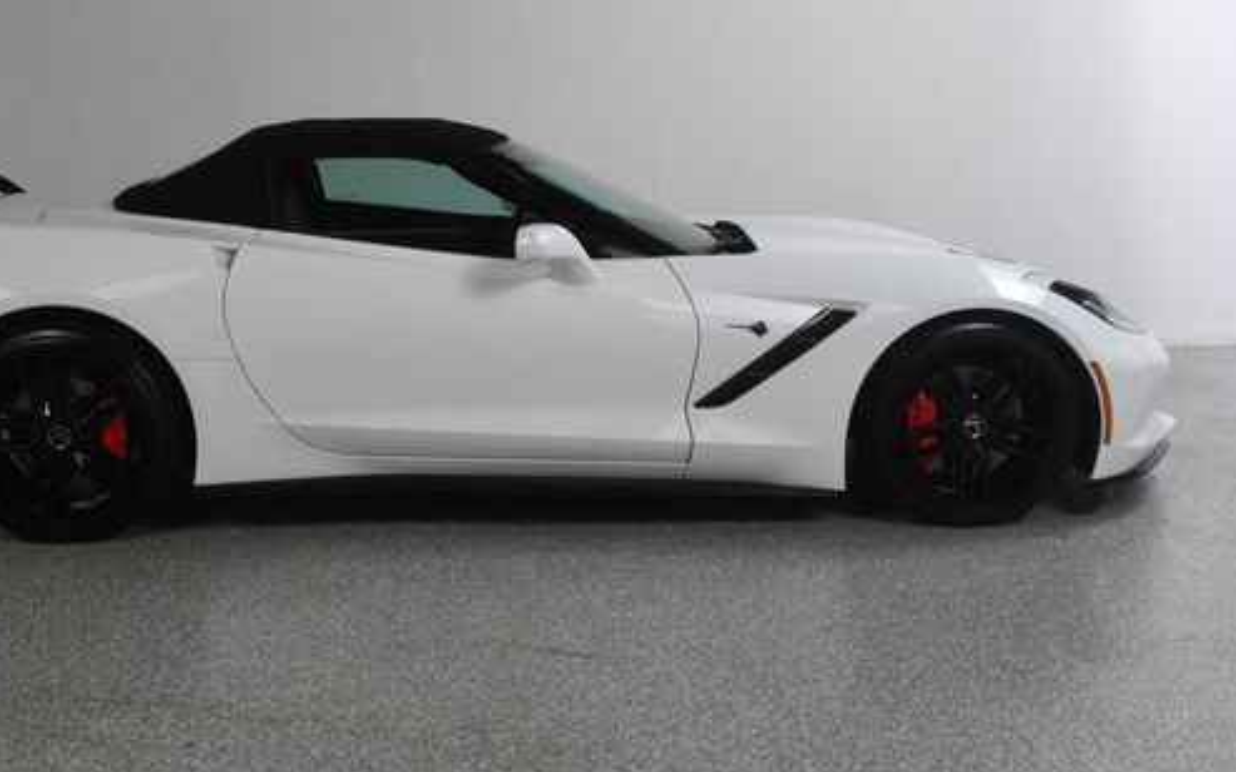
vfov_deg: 28.5
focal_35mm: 45
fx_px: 1516
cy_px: 311
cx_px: 491
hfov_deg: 44.1
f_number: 13
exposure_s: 1/160
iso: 100
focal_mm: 23
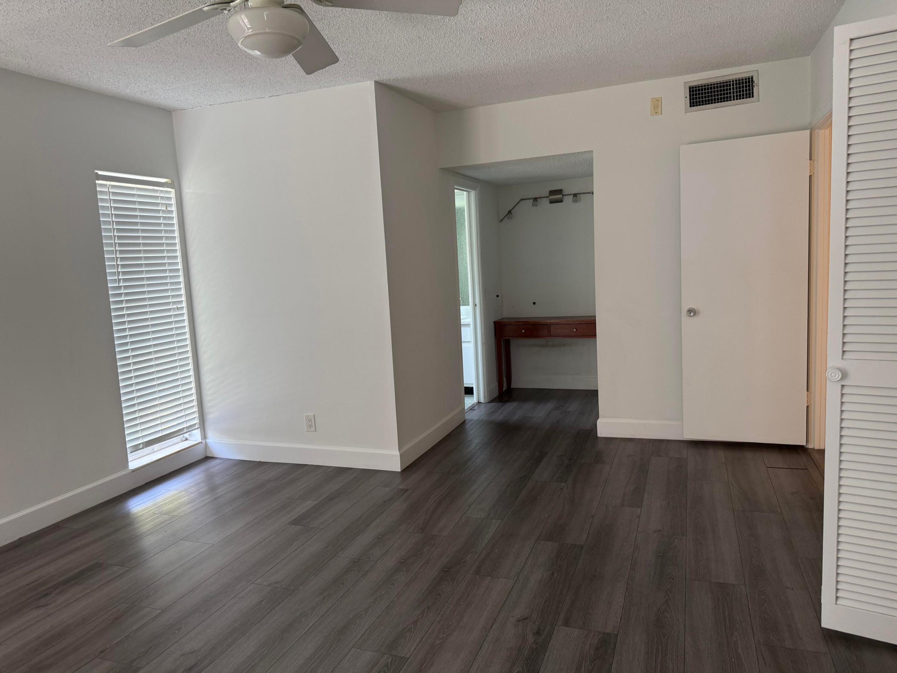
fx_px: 622
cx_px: 448
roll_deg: +2.5
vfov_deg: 56.8
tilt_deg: -6.8
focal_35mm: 24
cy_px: 336
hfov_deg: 71.6
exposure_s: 1/60
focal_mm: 6.76
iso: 125
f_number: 1.78
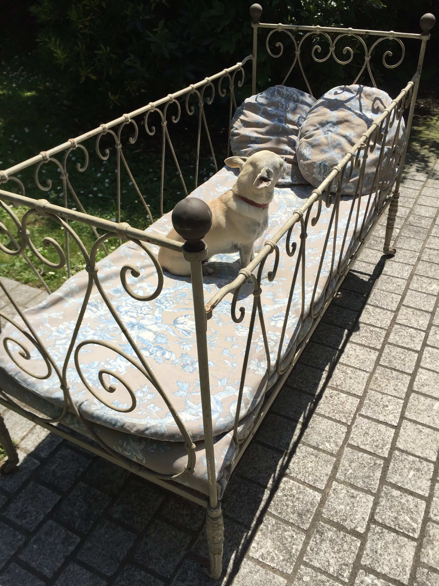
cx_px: 220
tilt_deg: -38.0
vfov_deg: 61.7
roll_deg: +1.7
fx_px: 490
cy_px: 293
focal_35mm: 29
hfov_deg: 48.2
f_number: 2.2
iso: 32
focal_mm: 4.15
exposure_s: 1/2639
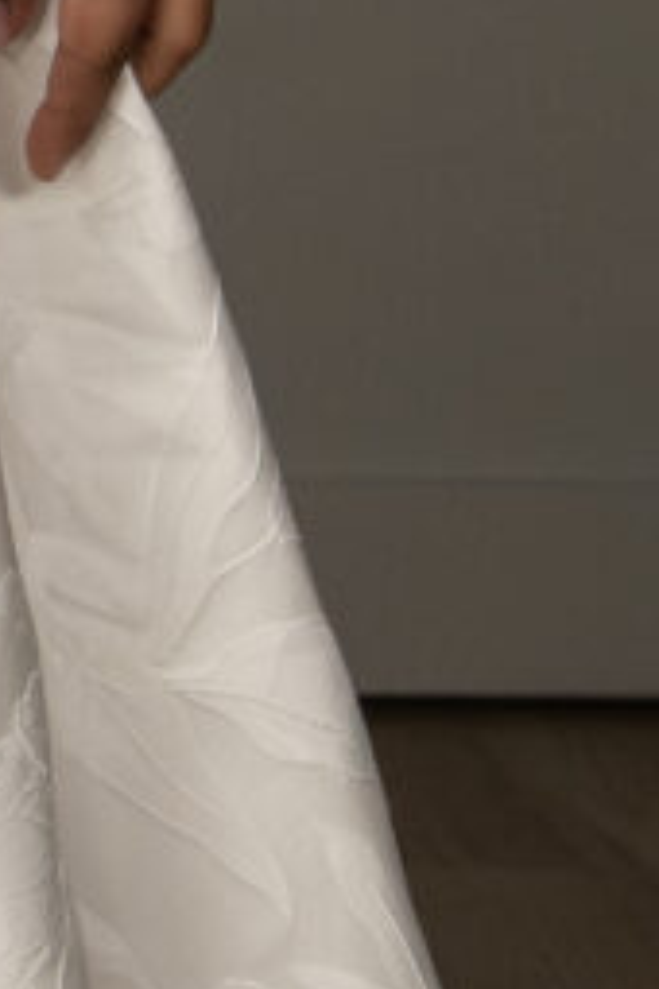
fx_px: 7852
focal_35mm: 286
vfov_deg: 6.9
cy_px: -1133
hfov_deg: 4.6
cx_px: -1388
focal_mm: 38
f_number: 7.1
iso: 2000
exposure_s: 1/1600
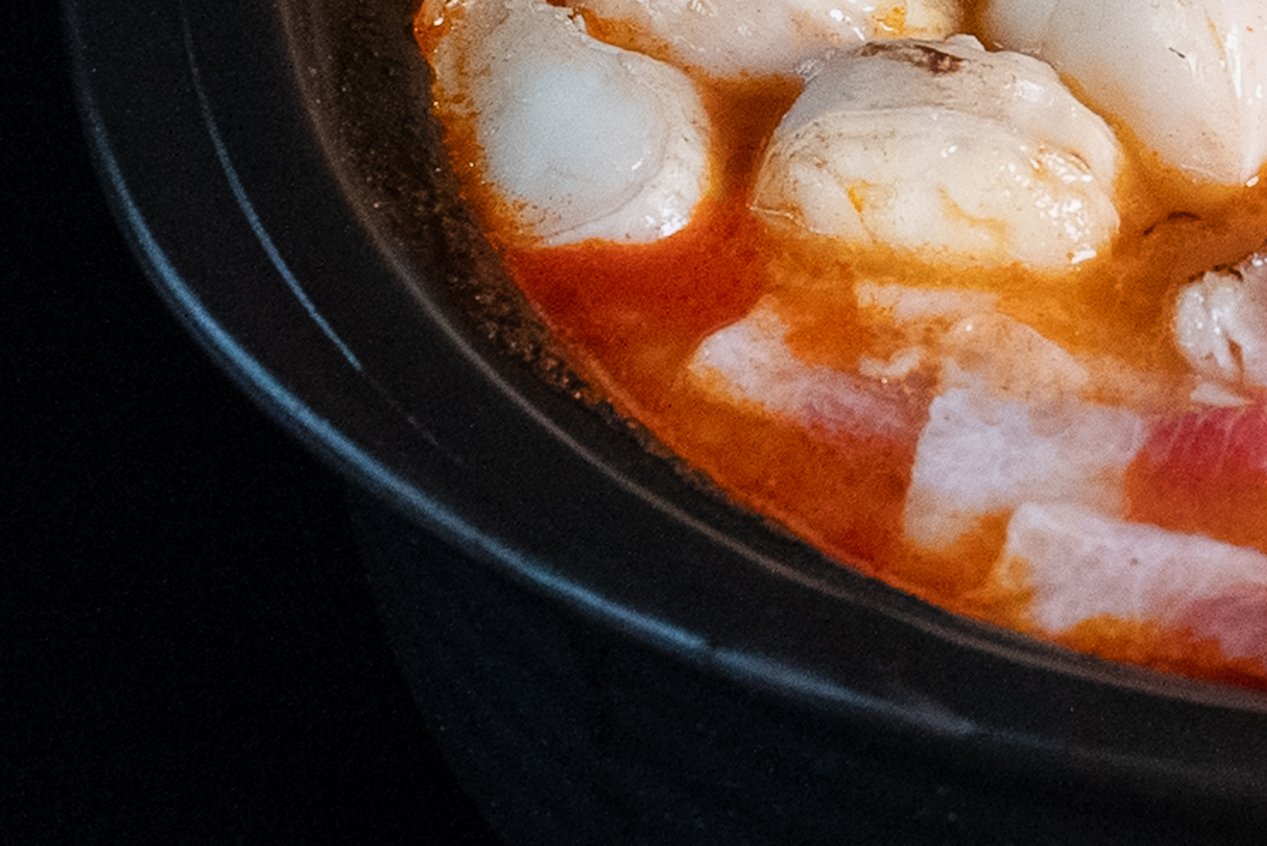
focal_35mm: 270
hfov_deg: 7.6
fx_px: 9507
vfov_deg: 5.1
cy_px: -300
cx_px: 1554
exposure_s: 1/125
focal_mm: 58
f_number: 5.6
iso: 4000
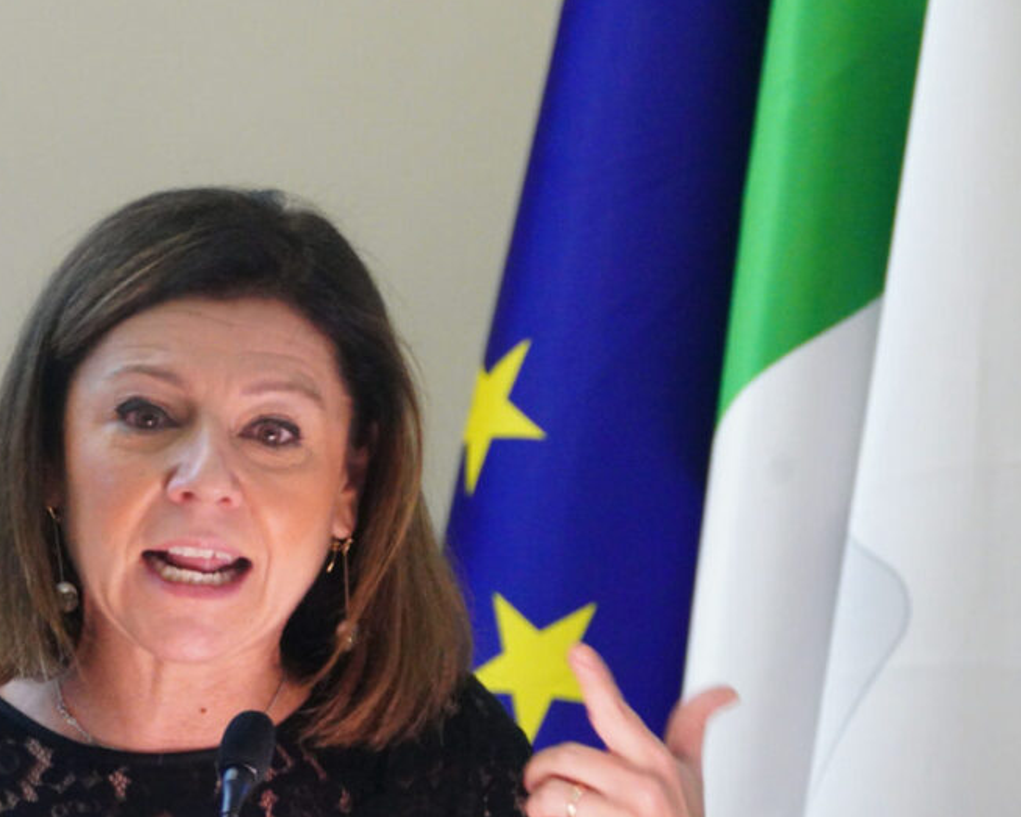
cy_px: 478
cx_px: 414
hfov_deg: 4.4
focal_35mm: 441
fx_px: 13324
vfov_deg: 3.5
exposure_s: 1/125
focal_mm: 300
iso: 10000
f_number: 5.6
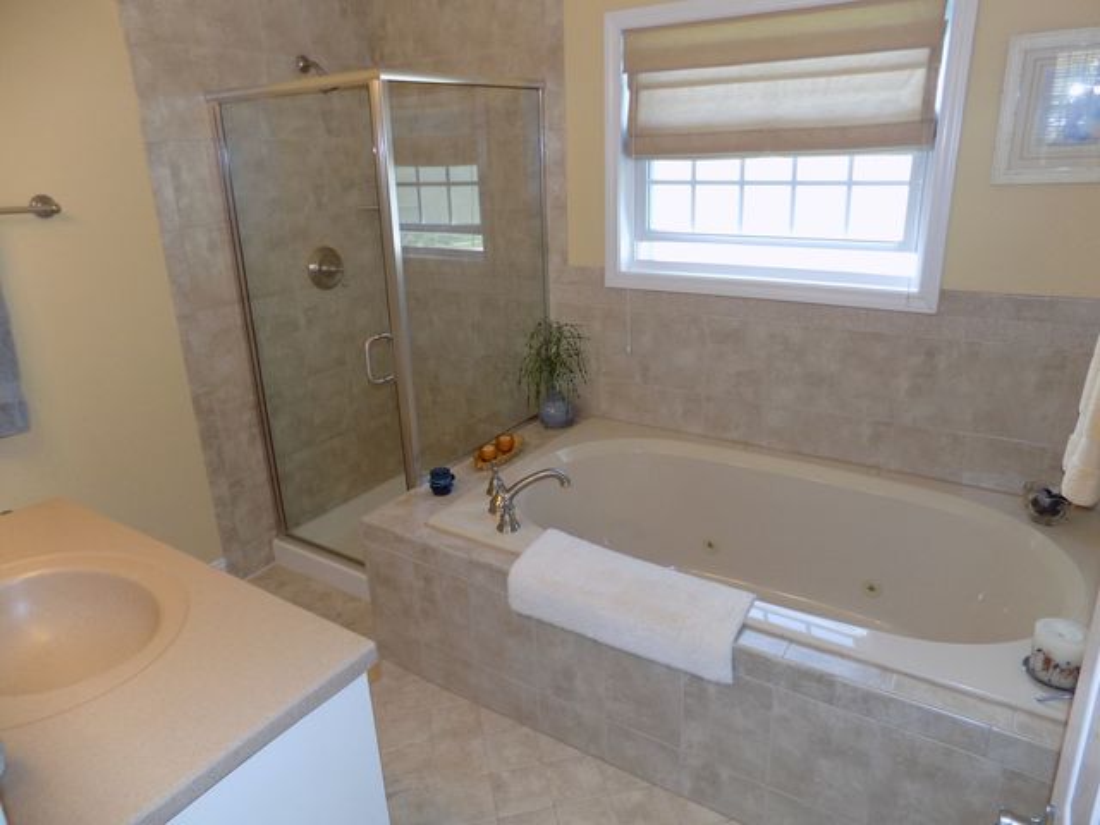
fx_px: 731
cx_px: 550
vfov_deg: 58.9
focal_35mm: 23
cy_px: 412
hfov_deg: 73.9
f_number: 3.1
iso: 140
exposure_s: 1/30
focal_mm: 4
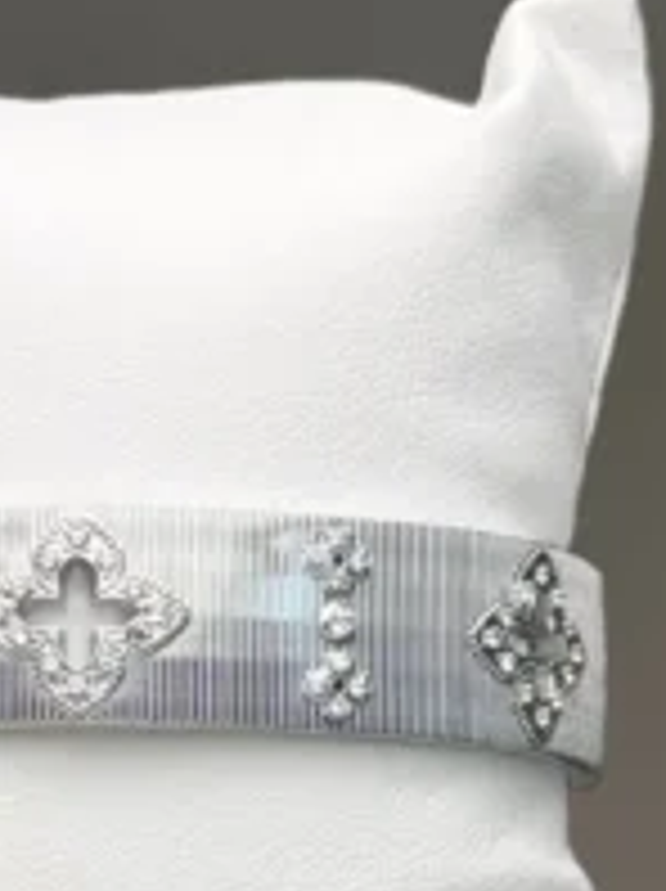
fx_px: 2494
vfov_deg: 20.1
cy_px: 644
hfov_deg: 15.0
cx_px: 40
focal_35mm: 97
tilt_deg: -76.3
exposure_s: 1/786
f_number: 1.78
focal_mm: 6.76
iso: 64
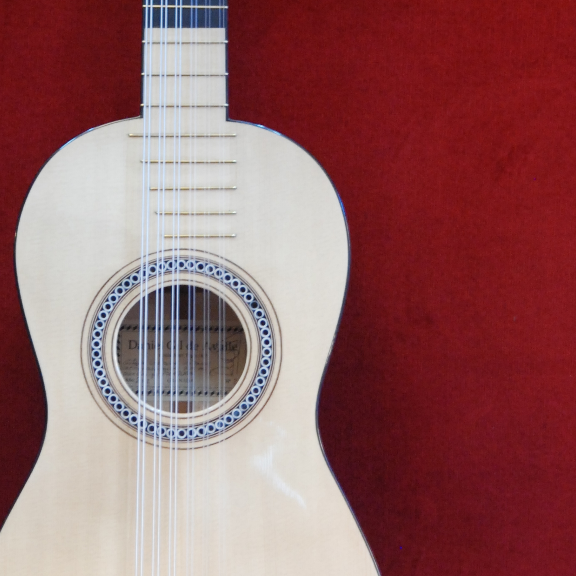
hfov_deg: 6.7
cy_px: 65
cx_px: 170
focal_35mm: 261
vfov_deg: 6.7
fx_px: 4914
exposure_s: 1/6
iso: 800
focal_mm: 70
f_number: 4
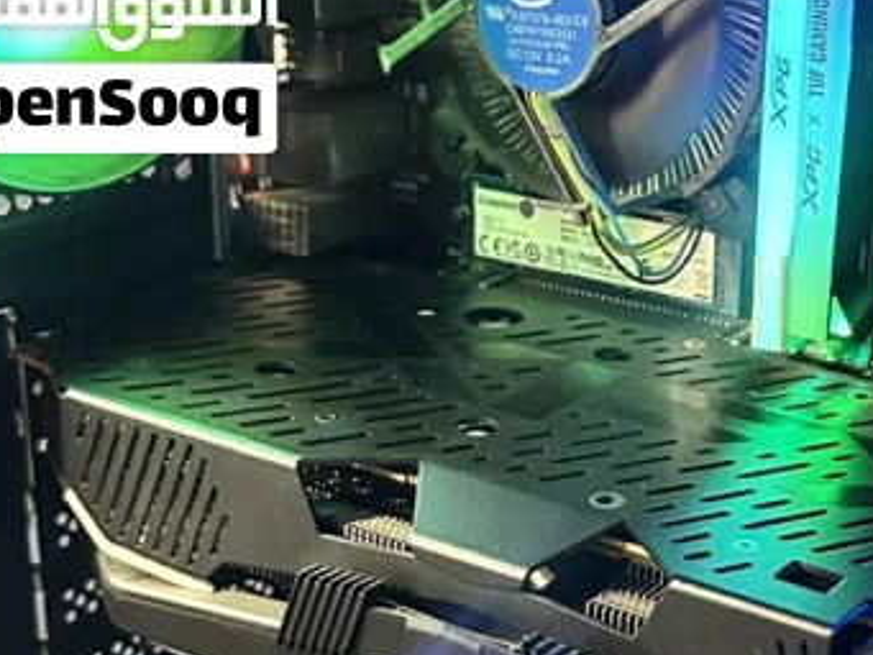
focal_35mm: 45
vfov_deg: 31.4
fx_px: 1135
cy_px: 522
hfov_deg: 40.8
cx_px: 663
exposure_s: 1/40
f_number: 1.78
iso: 1000
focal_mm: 6.86
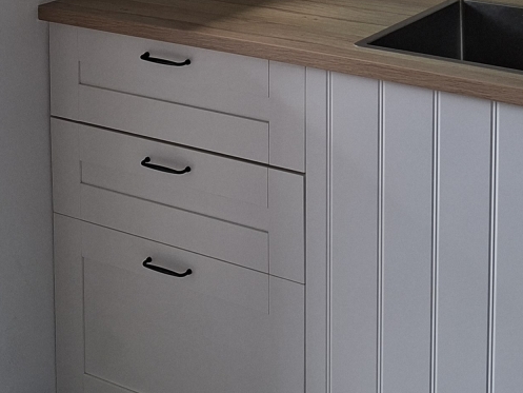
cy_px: -100
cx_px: 299
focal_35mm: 74
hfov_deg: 26.3
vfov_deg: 18.7
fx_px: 1118
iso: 50
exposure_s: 1/187
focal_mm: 5.54
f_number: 1.8
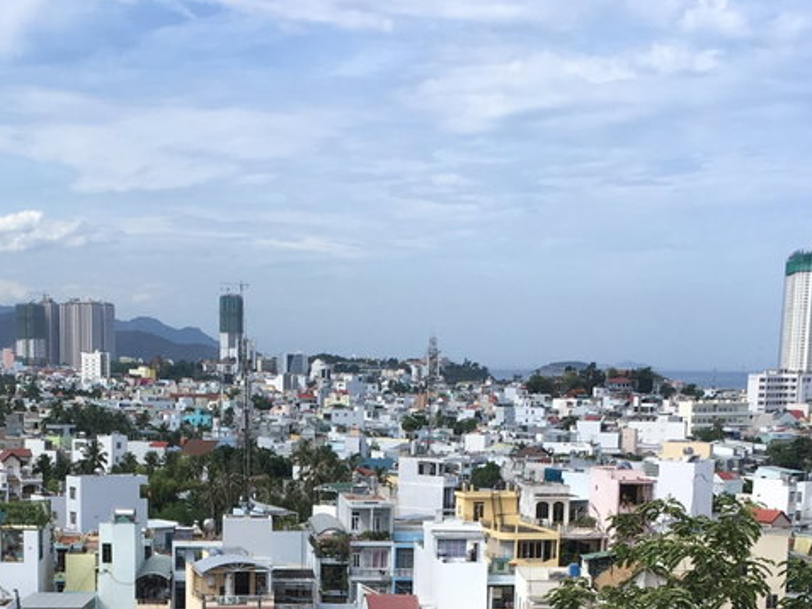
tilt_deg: -10.4
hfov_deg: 26.6
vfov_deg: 19.3
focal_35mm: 73
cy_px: 679
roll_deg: -1.4
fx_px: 1713
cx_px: 296
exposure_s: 1/1241
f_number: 2.2
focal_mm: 4.15
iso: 25
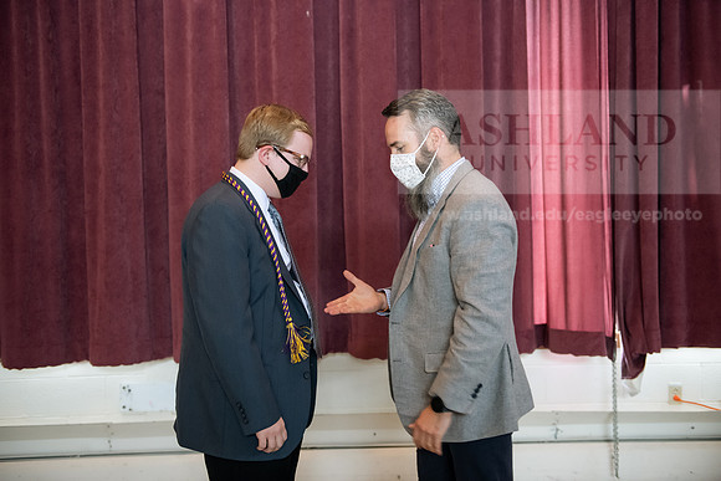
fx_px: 841
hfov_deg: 46.4
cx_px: 360
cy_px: 240
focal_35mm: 42
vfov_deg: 31.9
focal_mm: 42
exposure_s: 1/200
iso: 2500
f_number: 3.2
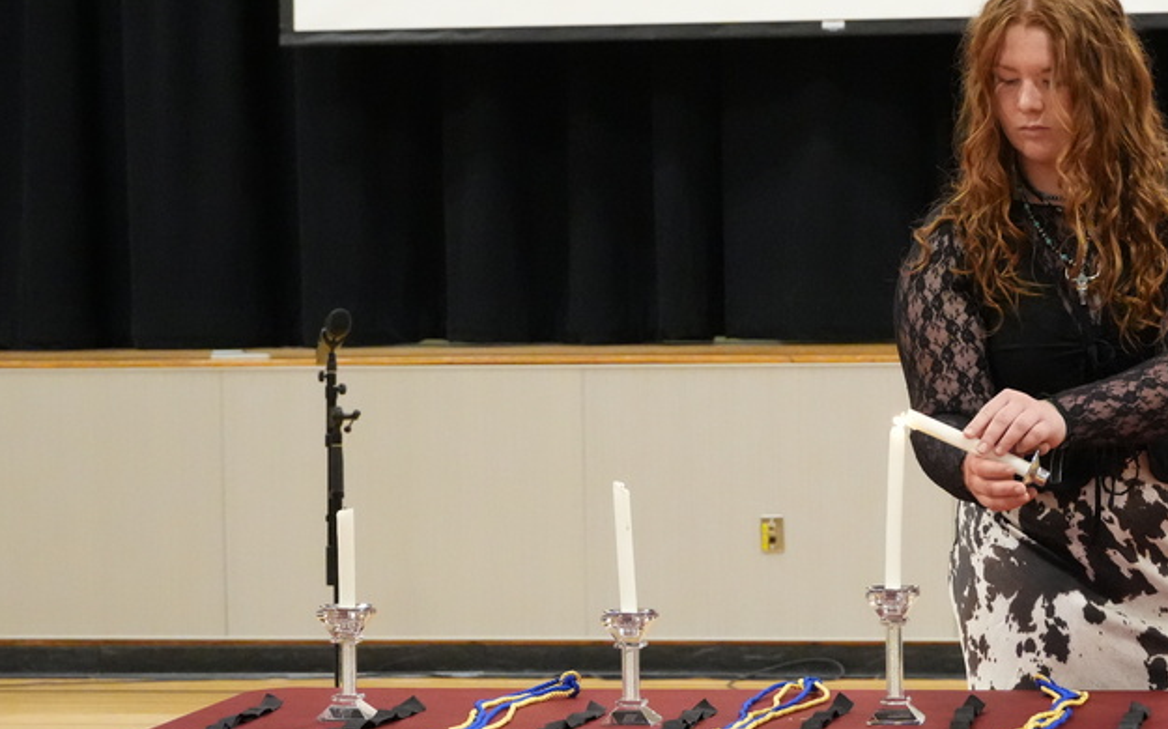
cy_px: 377
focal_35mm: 128
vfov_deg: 10.2
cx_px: 890
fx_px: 4067
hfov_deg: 16.3
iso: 8000
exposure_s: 1/250
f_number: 5
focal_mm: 51
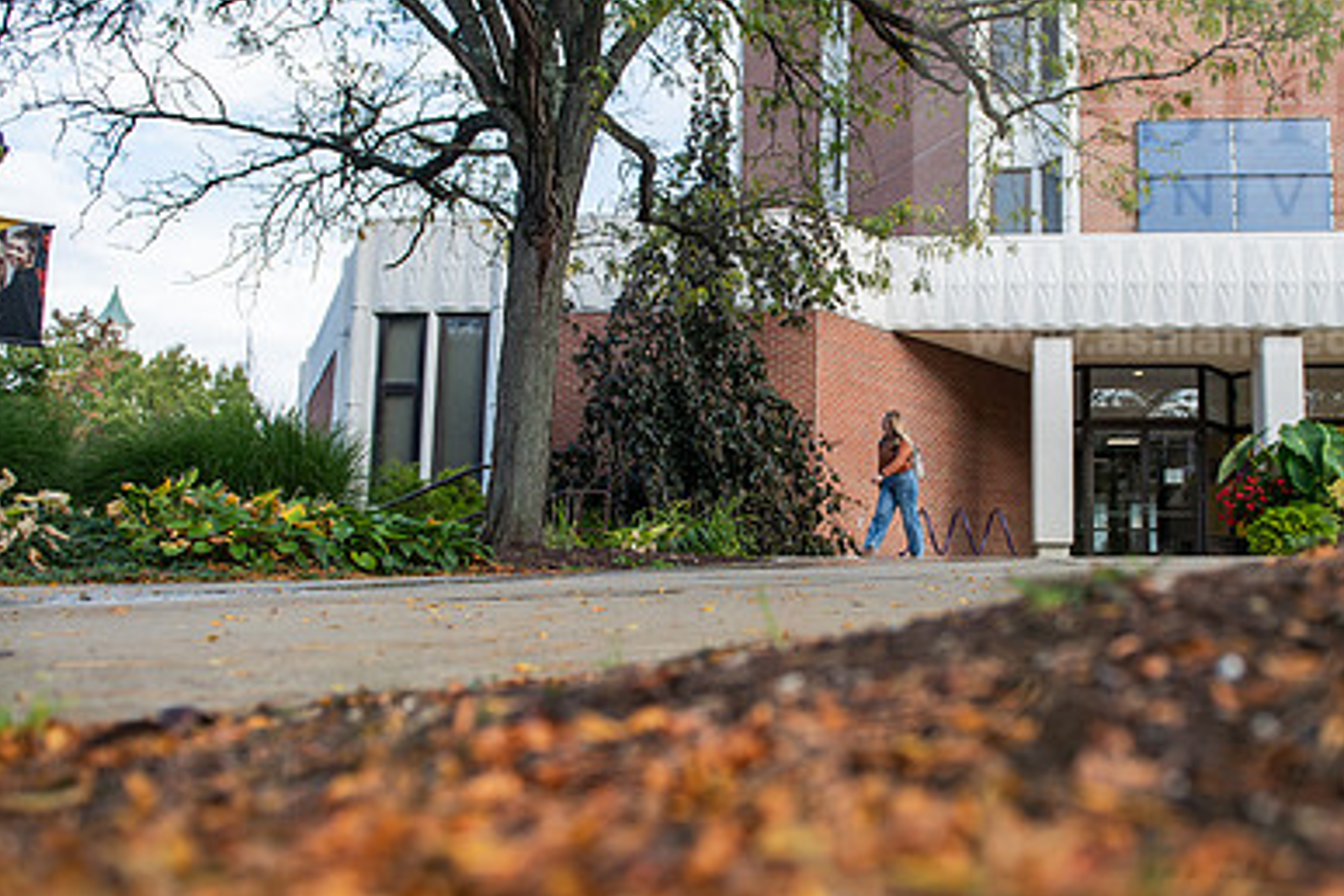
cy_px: 412
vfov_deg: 36.8
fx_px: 1344
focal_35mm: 36
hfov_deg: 52.8
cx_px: 809
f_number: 3.2
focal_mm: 24
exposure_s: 1/320
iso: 64
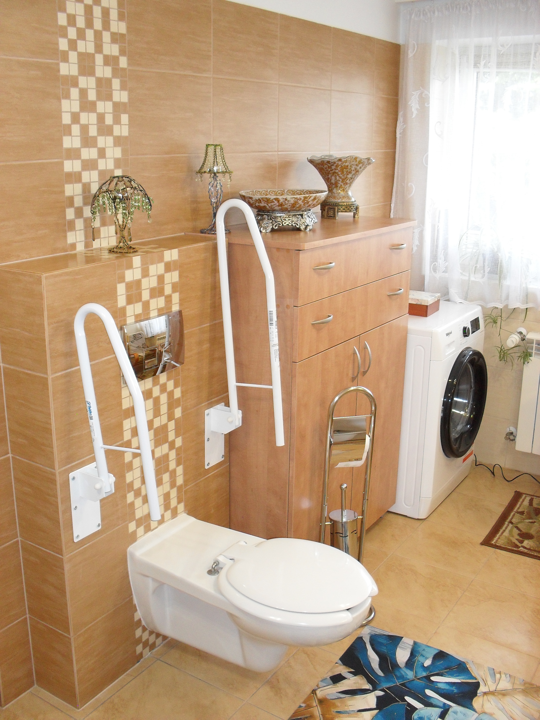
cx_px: 270
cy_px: 360
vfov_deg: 52.6
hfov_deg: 40.7
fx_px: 728
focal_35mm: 35
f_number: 3.2
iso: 200
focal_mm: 6.3
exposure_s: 1/45
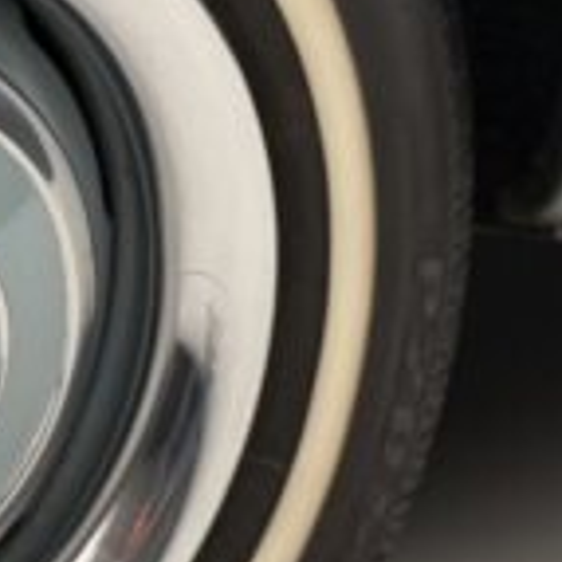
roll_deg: +2.4
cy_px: 212
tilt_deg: -17.8
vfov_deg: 9.2
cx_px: 8
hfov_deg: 9.2
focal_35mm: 190
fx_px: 3490
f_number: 1.78
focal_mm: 6.76
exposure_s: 1/99
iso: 250
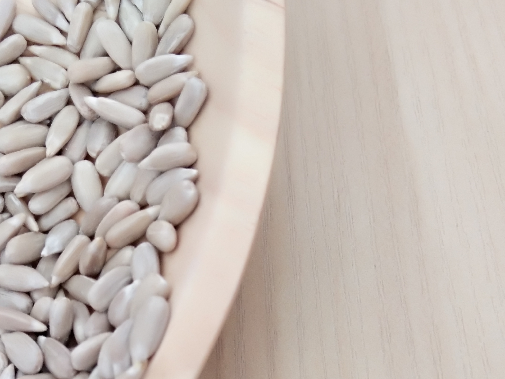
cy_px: 352
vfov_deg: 33.0
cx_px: 139
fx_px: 598
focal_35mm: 41
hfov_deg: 44.6
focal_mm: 3.66
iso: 70
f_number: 2.2
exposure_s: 1/50
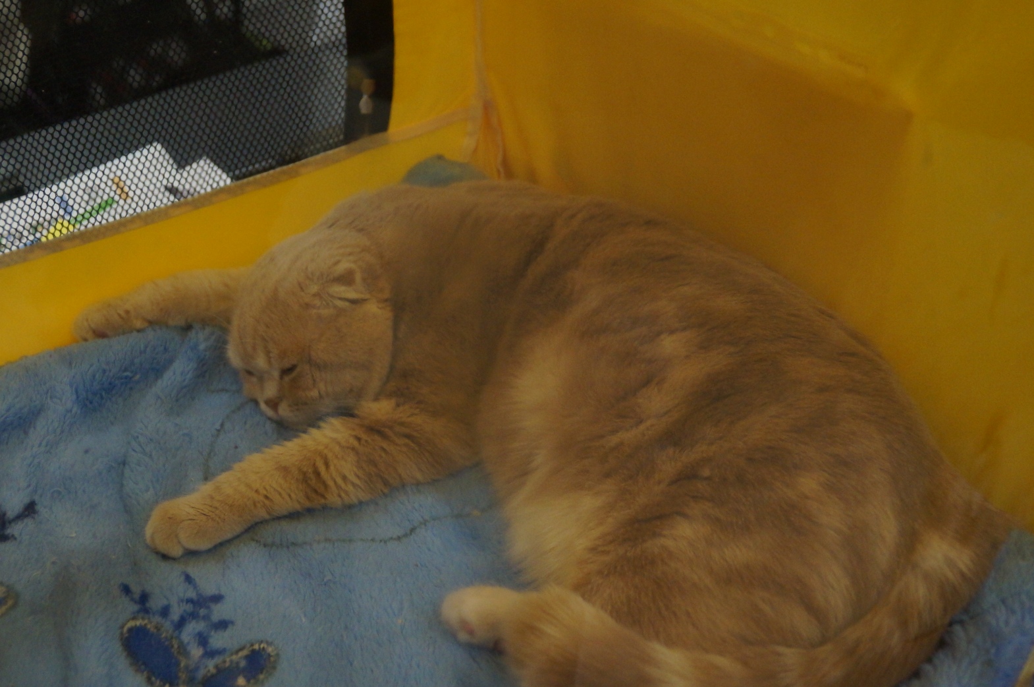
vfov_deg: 29.8
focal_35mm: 45
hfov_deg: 43.7
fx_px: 1291
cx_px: 517
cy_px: 344
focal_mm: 30
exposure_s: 1/60
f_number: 4.5
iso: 2000
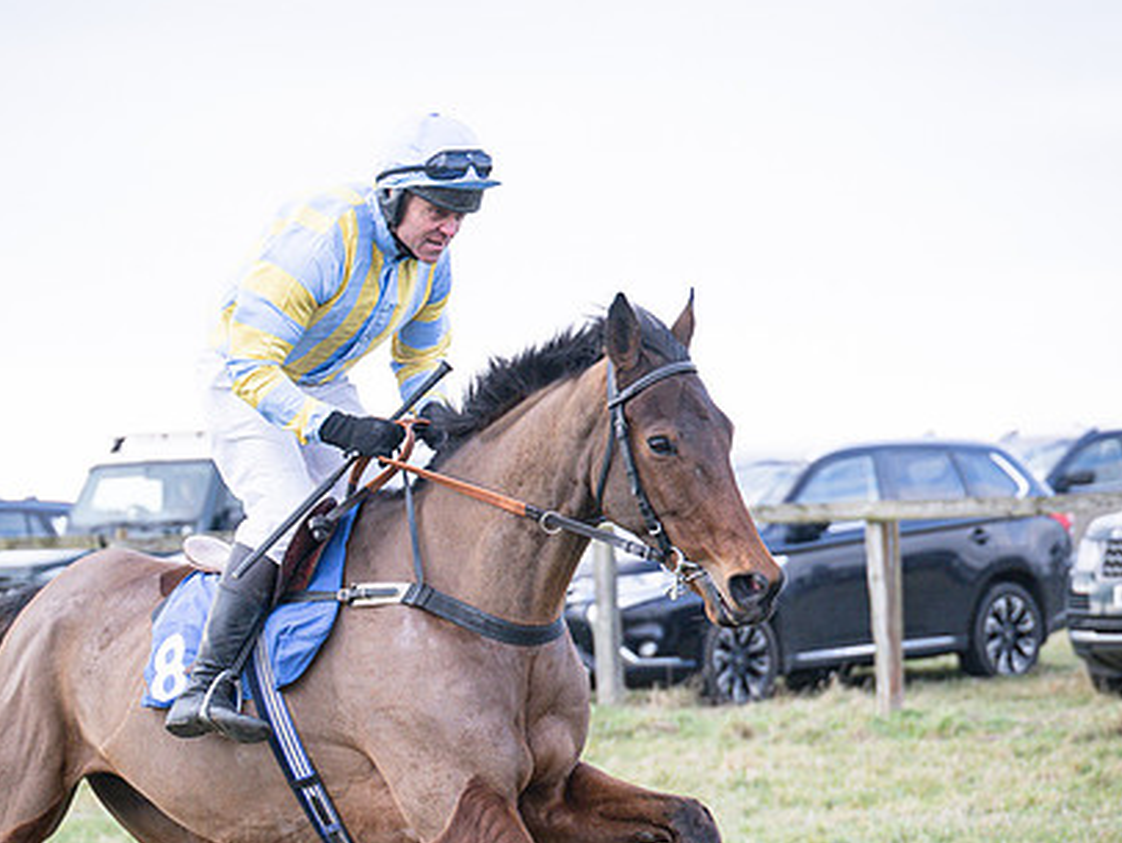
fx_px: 5449
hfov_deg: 11.8
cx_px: 479
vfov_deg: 8.8
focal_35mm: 168
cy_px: 569
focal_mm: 70
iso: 400
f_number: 2.8
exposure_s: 1/1600
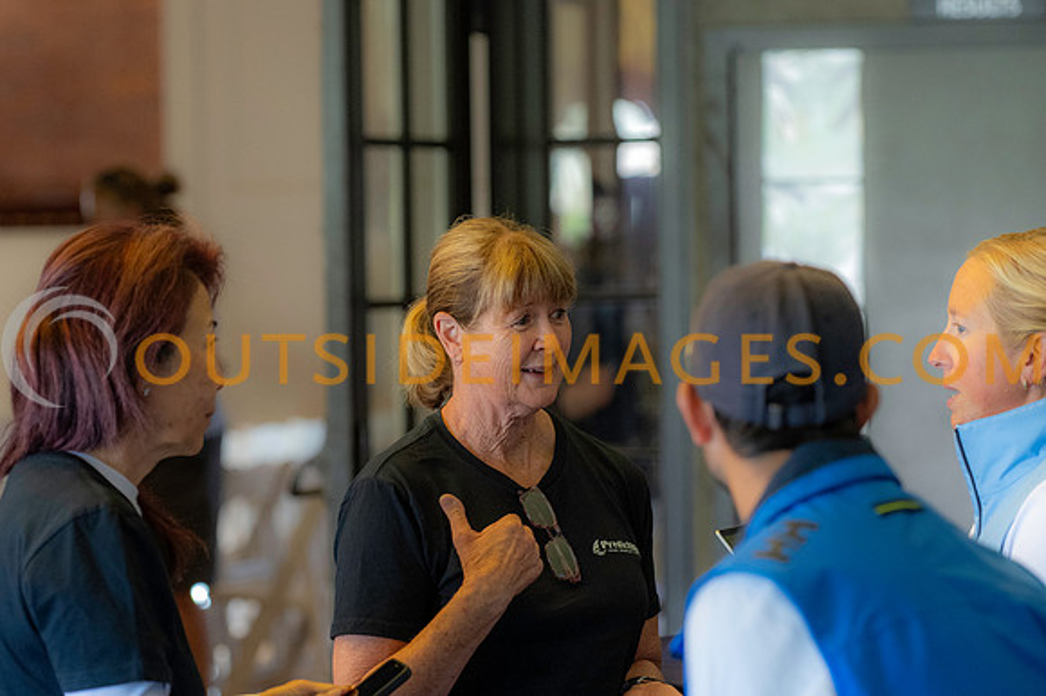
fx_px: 4878
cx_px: 523
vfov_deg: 8.2
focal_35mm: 168
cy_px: 348
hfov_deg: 12.2
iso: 1250
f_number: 3.5
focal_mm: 112
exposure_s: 1/320
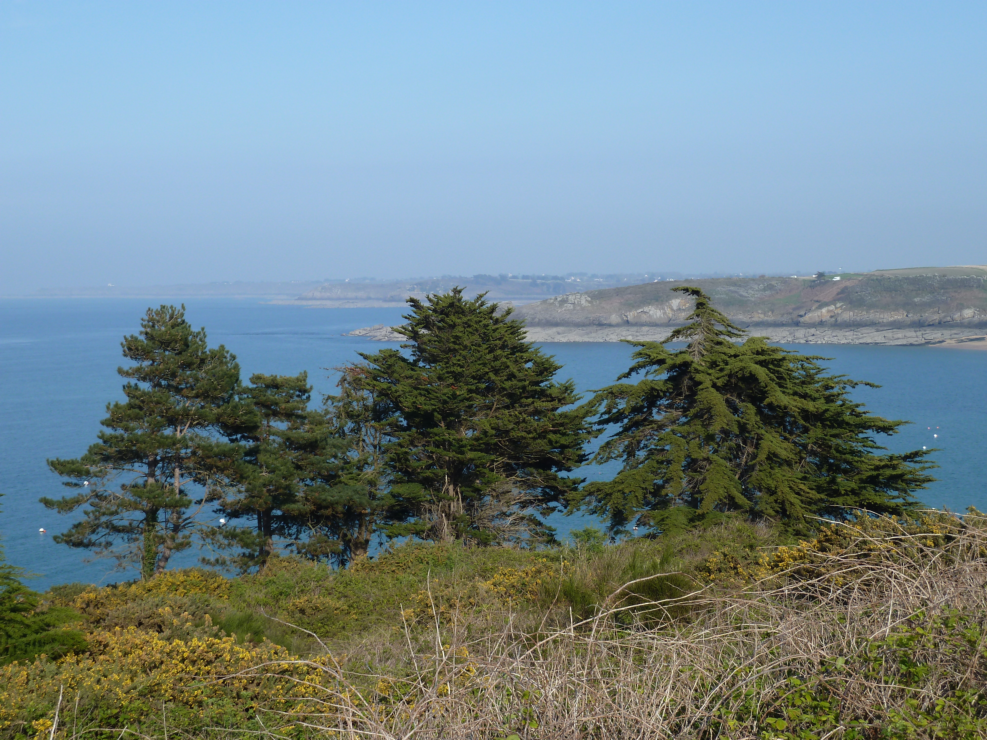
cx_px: 494
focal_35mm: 59
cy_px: 370
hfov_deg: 32.7
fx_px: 1682
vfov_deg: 24.8
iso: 80
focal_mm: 9.7
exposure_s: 1/400
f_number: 4.5
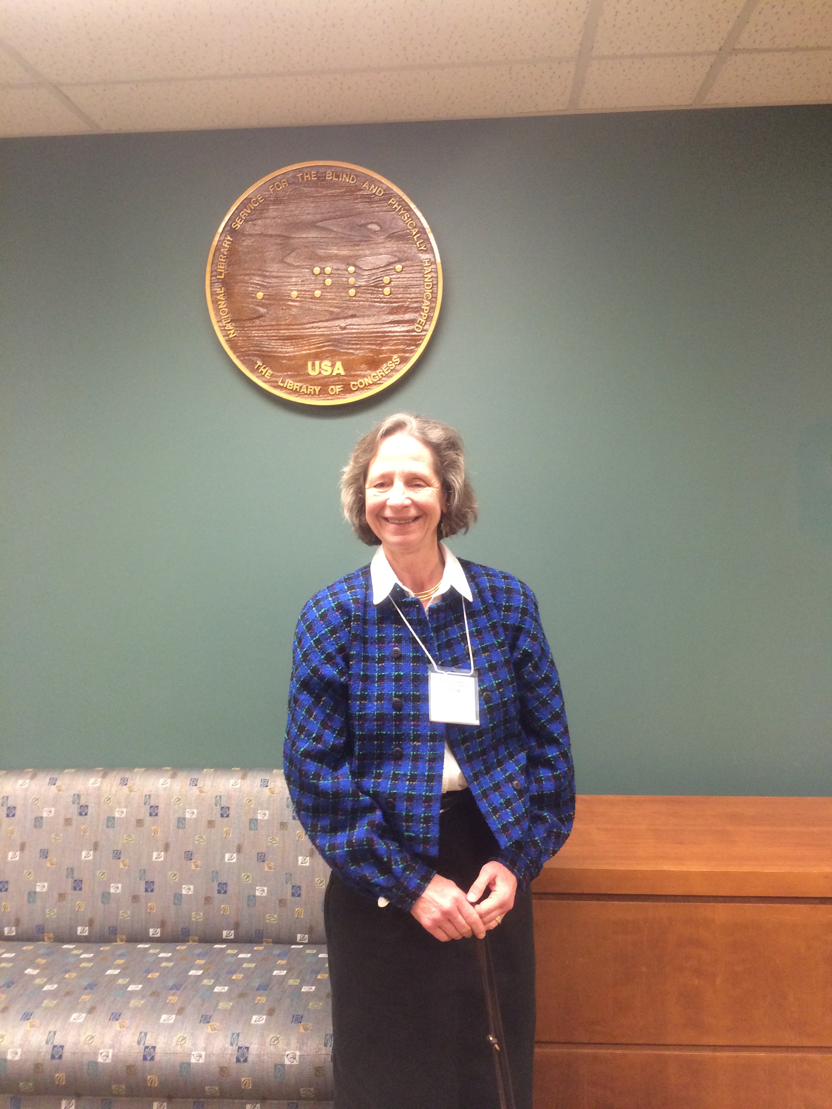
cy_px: 554
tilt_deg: -5.5
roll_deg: +1.8
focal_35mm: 29
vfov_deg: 61.7
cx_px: 416
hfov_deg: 48.2
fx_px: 929
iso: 160
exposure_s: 1/30
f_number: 2.2
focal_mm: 4.15
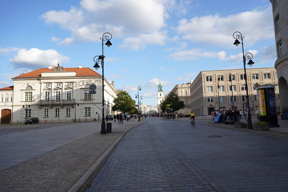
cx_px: 144
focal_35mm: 24
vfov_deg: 53.1
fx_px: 192
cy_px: 96
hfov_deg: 73.7
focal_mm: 24
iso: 100
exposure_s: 1/100
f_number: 10
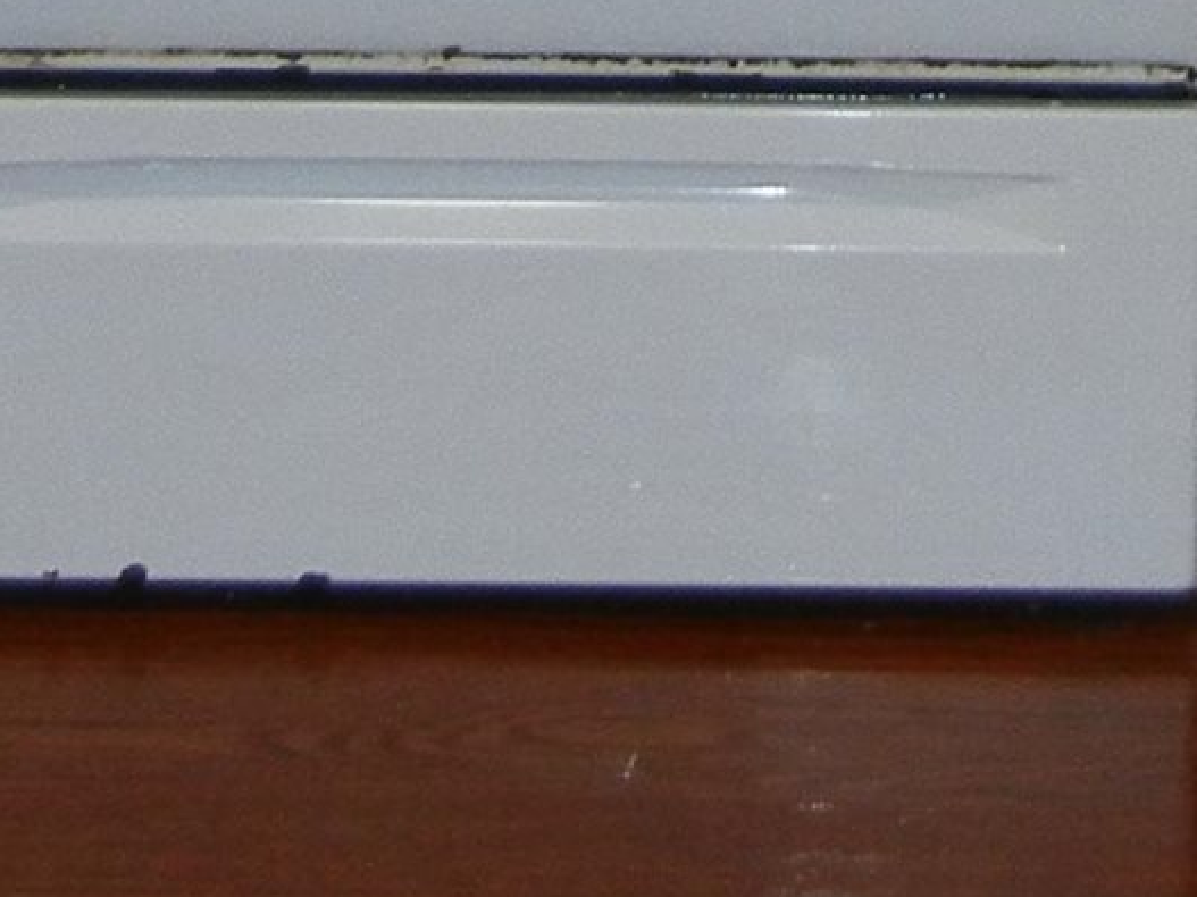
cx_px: 906
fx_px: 6050
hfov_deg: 11.3
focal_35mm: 175
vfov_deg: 8.0
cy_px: -1081
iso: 200
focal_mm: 5.4
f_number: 3.5
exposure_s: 1/30
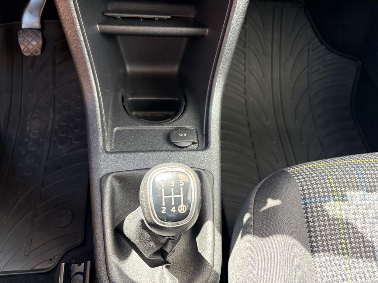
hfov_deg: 67.3
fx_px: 284
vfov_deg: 53.1
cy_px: 142
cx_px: 189
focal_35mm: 26
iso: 125
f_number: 1.6
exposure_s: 1/97
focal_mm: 5.96
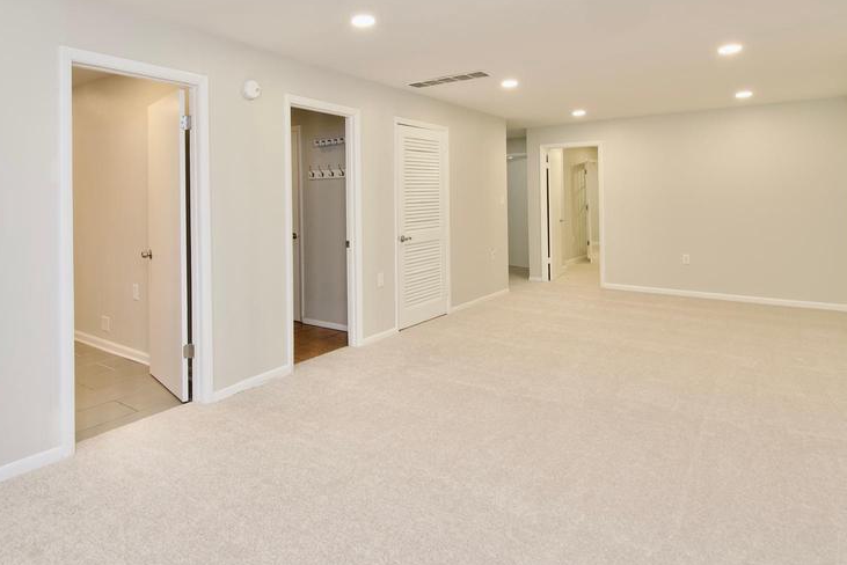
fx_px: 494
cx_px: 356
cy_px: 178
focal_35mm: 21
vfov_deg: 57.9
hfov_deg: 80.6
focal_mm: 10
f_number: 7.1
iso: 320
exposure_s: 1/25
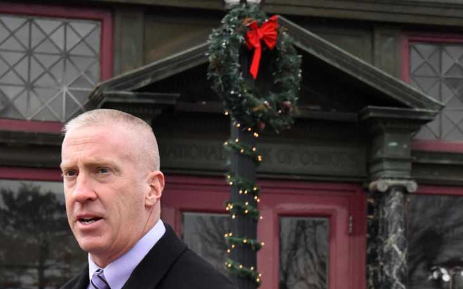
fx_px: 1968
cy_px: 299
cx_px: 425
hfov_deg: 13.3
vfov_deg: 8.4
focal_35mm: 156
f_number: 6.3
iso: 4000
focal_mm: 55
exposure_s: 1/1250
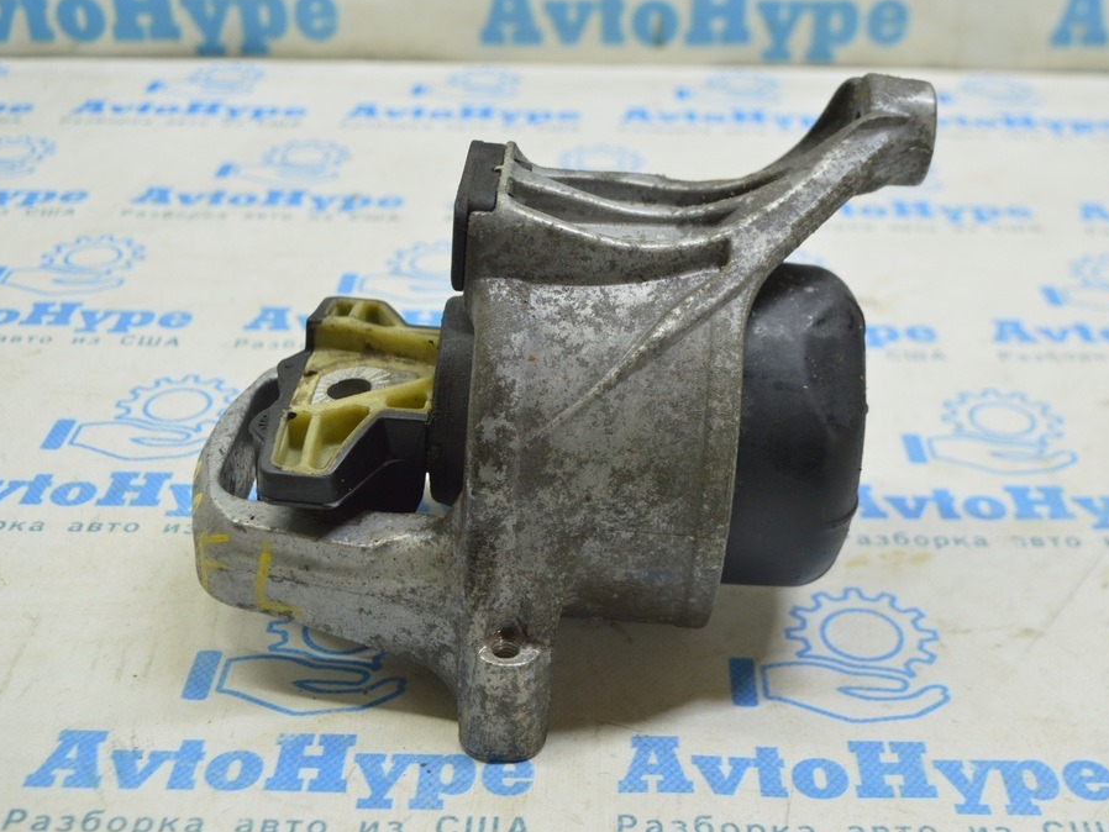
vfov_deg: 31.5
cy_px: 414
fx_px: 1474
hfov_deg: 41.2
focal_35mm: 46
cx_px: 613
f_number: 5.6
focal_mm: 28
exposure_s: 1/20
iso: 400
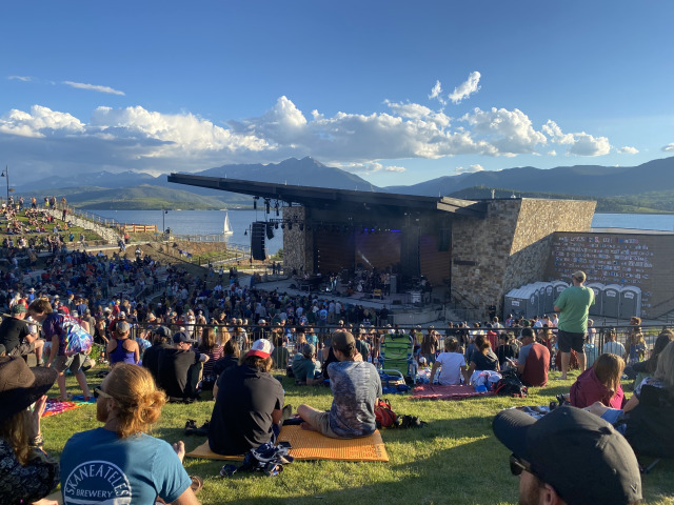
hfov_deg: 67.3
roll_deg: +0.6
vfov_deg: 53.1
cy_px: 252
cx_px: 337
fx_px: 506
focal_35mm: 26
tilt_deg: -7.0
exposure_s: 1/1147
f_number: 1.8
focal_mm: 4.25
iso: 32
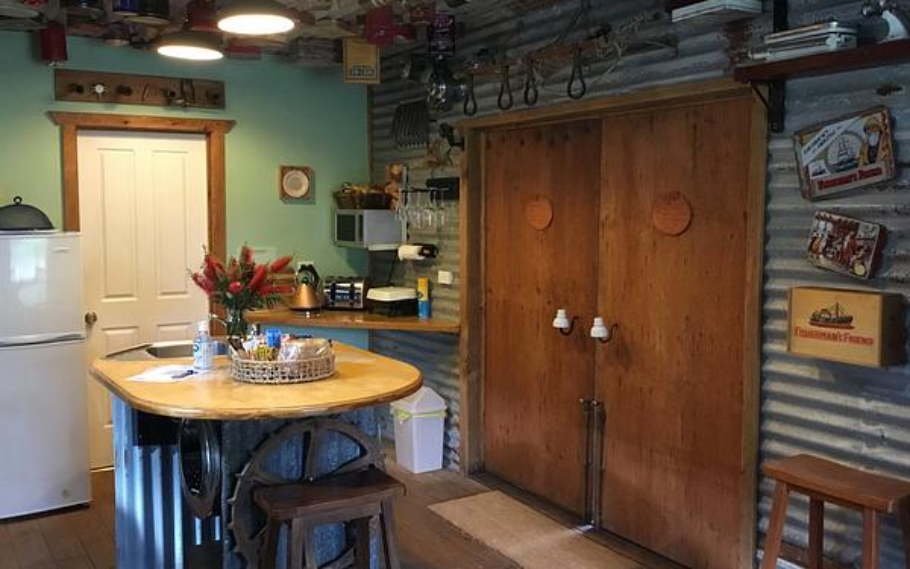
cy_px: 268
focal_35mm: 34
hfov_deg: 56.7
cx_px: 446
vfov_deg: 37.3
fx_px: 843
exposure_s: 1/25
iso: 200
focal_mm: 3.3
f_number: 2.4
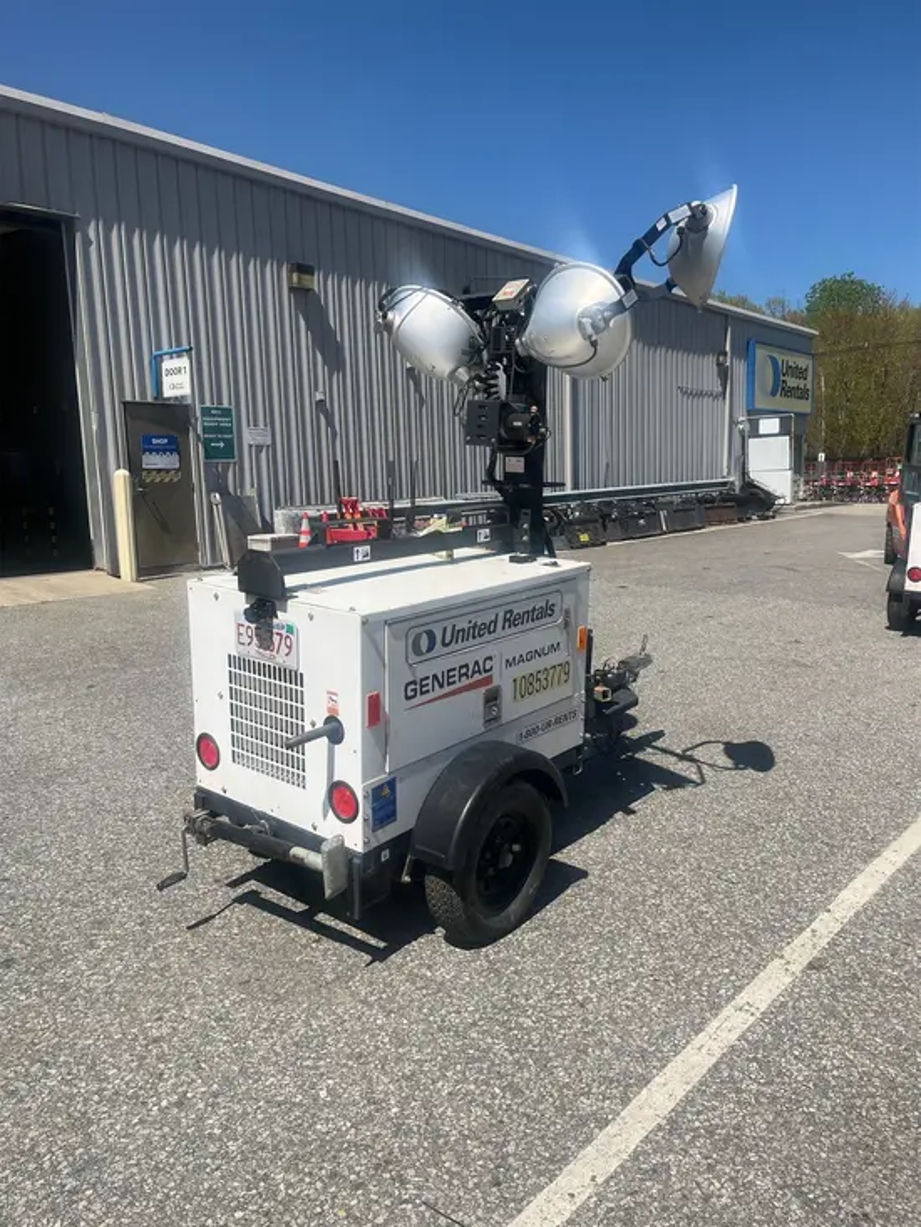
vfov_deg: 67.3
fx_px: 922
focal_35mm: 26
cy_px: 614
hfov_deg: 53.1
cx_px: 460
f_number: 1.6
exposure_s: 1/4854
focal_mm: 5.1
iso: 50
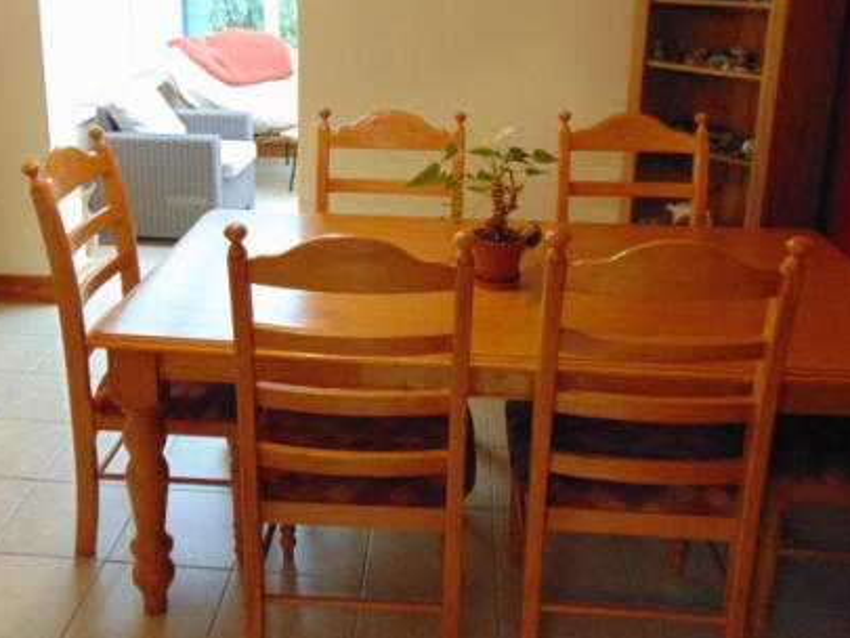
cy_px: 205
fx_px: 884
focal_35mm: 36
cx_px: 364
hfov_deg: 51.2
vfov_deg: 39.1
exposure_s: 1/30
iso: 400
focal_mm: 4.5
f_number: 3
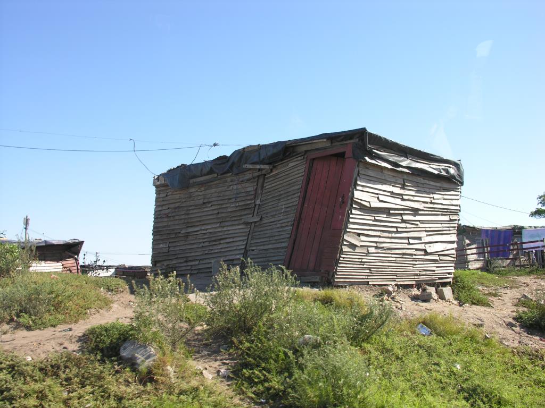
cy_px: 204
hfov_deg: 52.6
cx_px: 272
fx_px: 551
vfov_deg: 40.7
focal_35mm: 35
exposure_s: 1/133
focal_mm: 8.9
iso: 50
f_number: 5
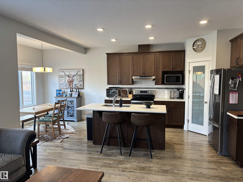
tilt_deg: -3.7
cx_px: 122
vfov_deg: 53.1
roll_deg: +0.5
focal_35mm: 26
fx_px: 183
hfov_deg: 67.3
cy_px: 91
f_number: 1.6
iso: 80
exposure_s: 1/60
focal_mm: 5.96
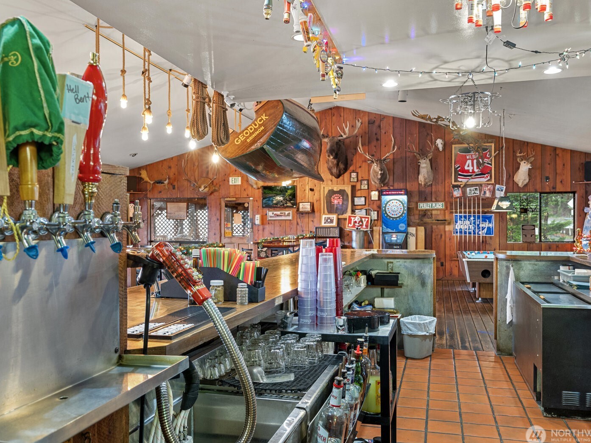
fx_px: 546
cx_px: 285
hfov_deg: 56.8
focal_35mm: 32
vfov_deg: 44.2
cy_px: 225
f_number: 7.1
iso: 1250
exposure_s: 1.6
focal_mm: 29
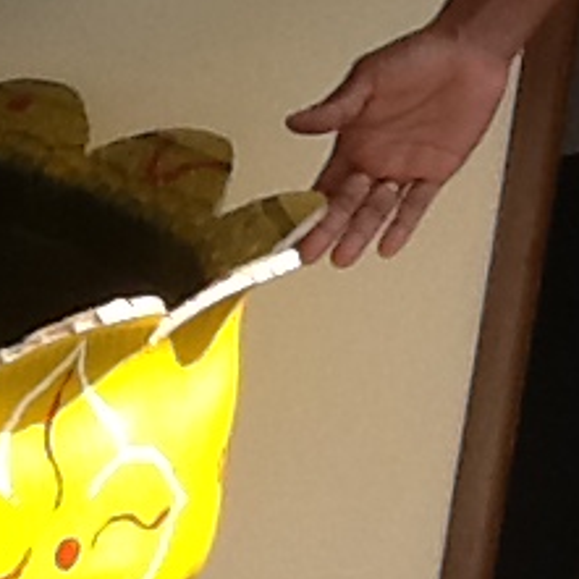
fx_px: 2328
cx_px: -500
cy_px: 417
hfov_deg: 12.7
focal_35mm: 123
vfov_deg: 14.1
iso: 64
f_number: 2.4
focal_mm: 2.03
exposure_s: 1/361
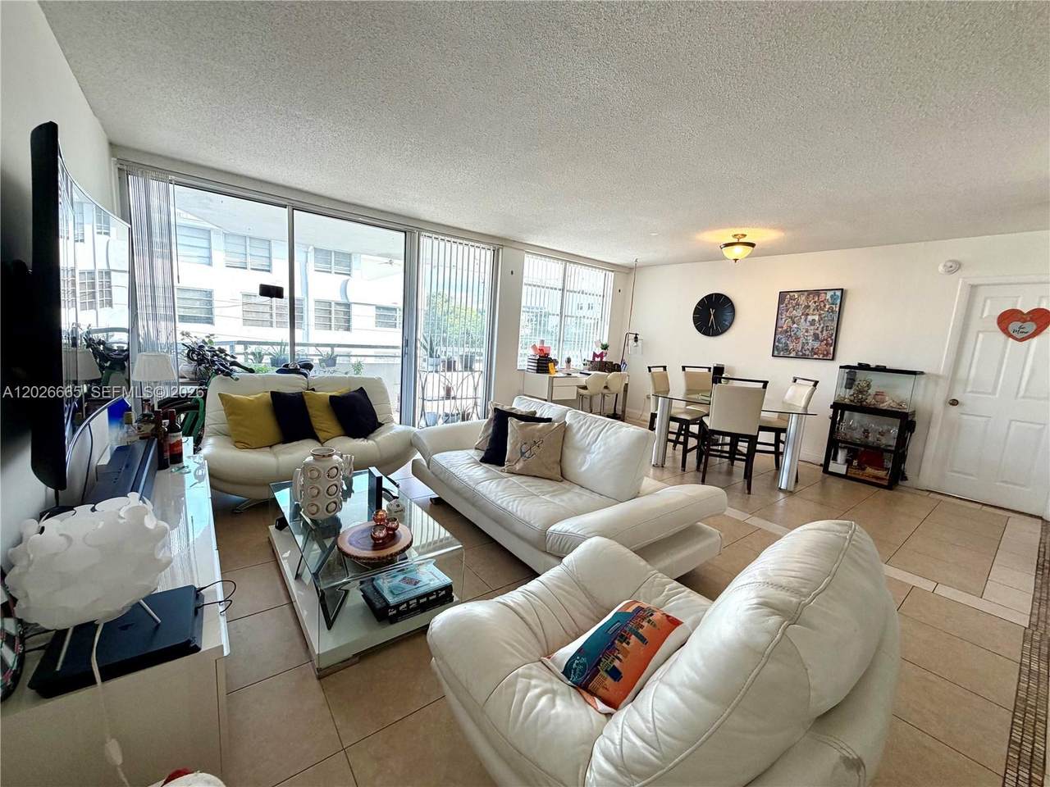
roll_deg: -4.0
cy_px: 394
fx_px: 425
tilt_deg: -9.3
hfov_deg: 102.1
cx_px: 525
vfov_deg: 85.7
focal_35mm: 14
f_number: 2.2
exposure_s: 1/120
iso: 100
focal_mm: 2.22
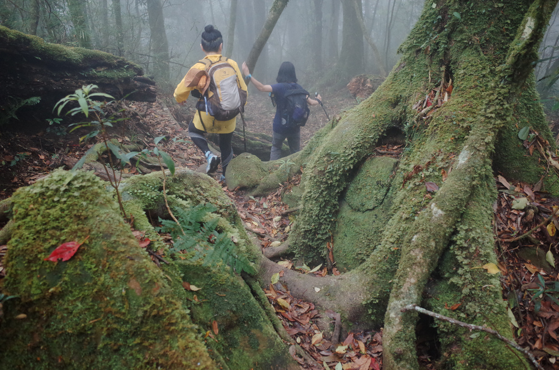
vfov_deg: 46.2
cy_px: 185
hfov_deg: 65.6
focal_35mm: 28
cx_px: 280
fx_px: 434
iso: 1600
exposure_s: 1/60
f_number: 2.8
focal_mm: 18.3
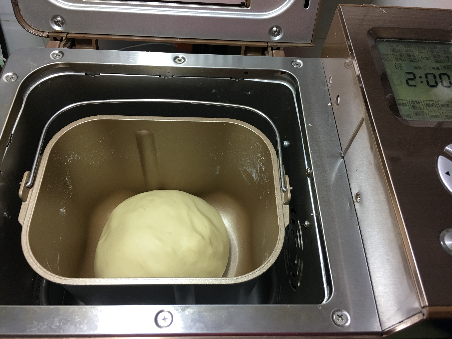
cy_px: 170
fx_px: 379
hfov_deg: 61.7
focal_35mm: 29
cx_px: 226
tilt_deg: -57.5
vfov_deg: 48.2
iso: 50
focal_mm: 4.15
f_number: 2.2
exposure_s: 1/33
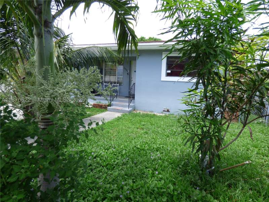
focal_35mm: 20
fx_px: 155
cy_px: 101
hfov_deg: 81.7
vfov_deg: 66.0
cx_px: 134
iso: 100
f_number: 2.8
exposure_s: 1/400
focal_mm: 3.58
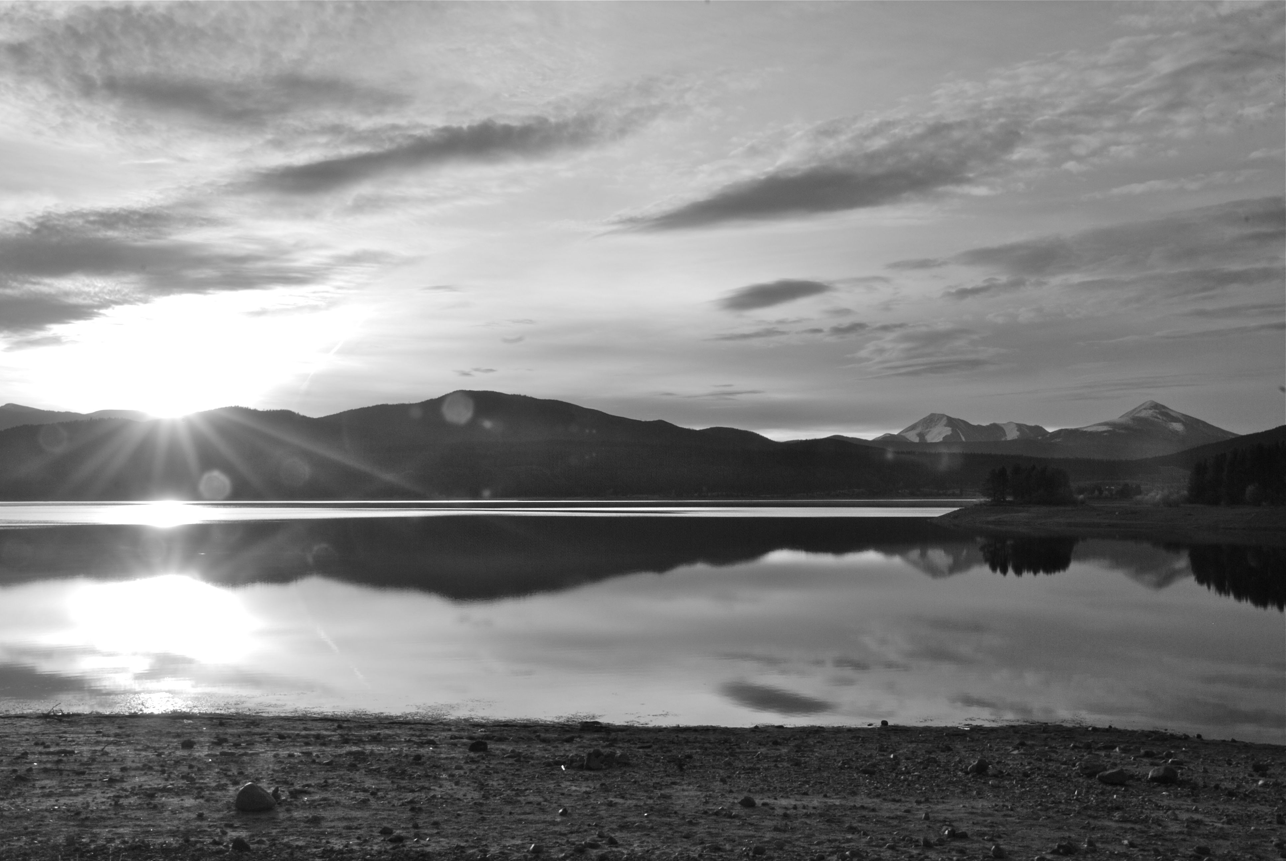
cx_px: 643
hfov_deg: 57.2
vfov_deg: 40.1
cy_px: 430
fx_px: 1180
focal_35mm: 33
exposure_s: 1/25
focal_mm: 22
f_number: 25
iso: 100
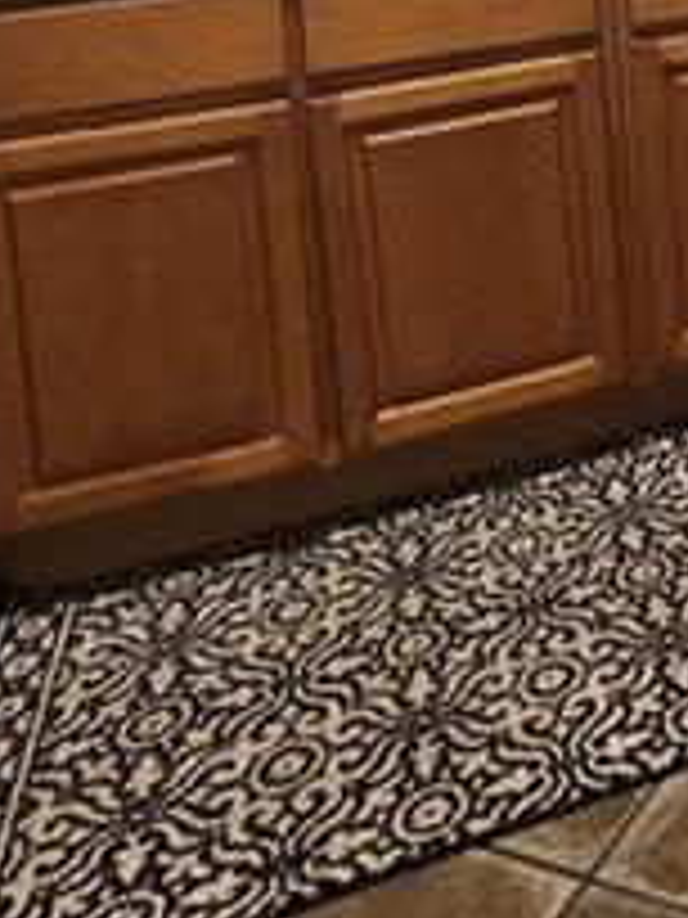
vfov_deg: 31.5
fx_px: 1299
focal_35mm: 49
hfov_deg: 24.7
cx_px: 953
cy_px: -225
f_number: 2.2
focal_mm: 2.2
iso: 320
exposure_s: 1/60
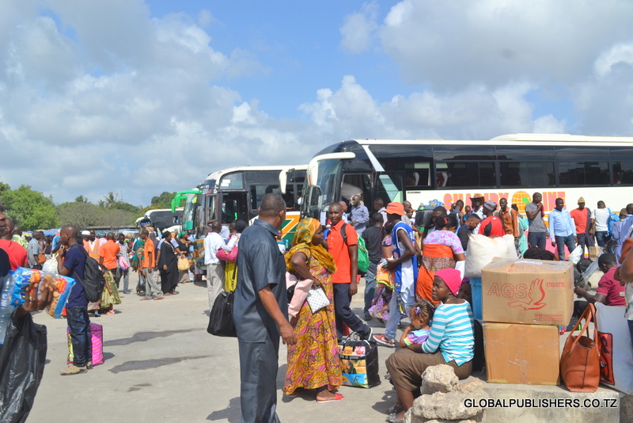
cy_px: 212
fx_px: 633
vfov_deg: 36.9
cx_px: 316
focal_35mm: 36
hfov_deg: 53.1
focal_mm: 24
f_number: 9
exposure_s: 1/320
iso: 100
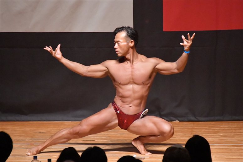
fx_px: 2530
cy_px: 81
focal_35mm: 375
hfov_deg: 5.5
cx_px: 122
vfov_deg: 3.7
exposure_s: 1/400
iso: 12800
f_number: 5.6
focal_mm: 250
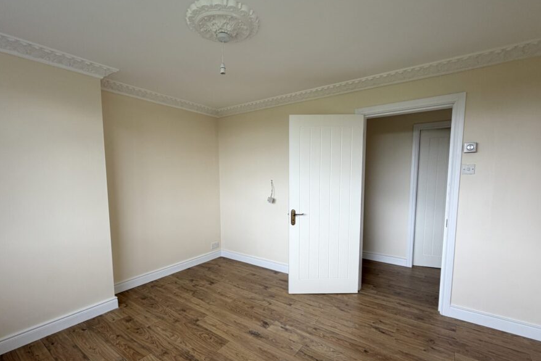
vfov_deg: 70.3
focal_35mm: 17
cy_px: 200
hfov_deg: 93.3
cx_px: 265
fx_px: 255
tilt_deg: -5.9
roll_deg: +0.3
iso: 80
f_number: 2.2
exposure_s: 1/121
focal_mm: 2.22
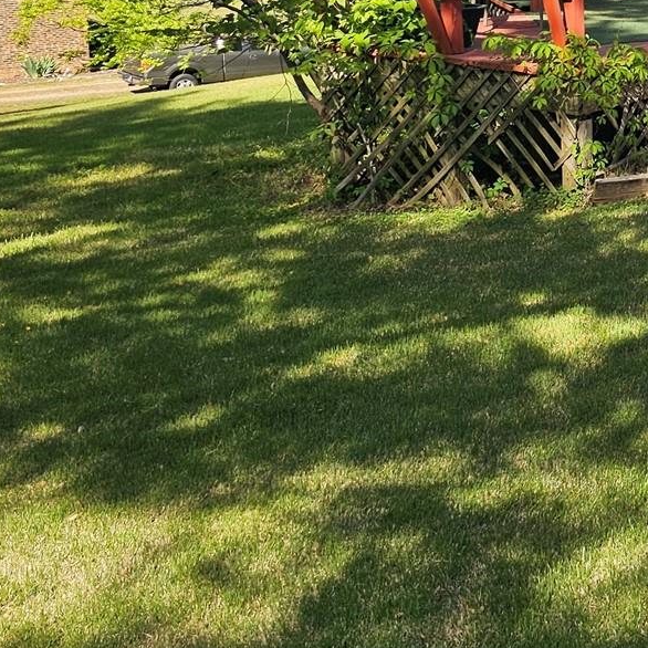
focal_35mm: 71
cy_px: 21
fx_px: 1504
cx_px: 1021
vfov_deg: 23.4
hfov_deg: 20.2
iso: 10
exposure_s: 1/305
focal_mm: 6.3
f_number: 1.7
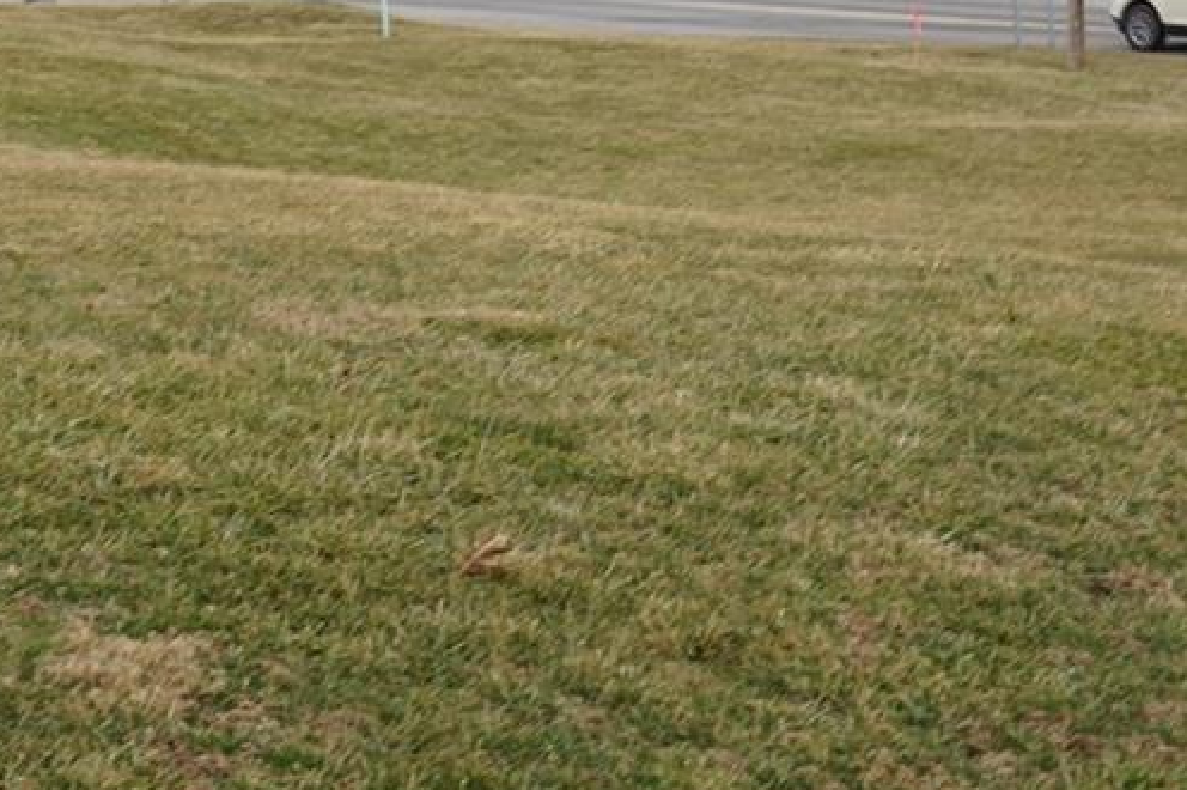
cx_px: 711
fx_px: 3262
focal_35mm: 99
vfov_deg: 13.7
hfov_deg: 20.6
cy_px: 177
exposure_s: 1/80
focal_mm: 32
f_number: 9
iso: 100
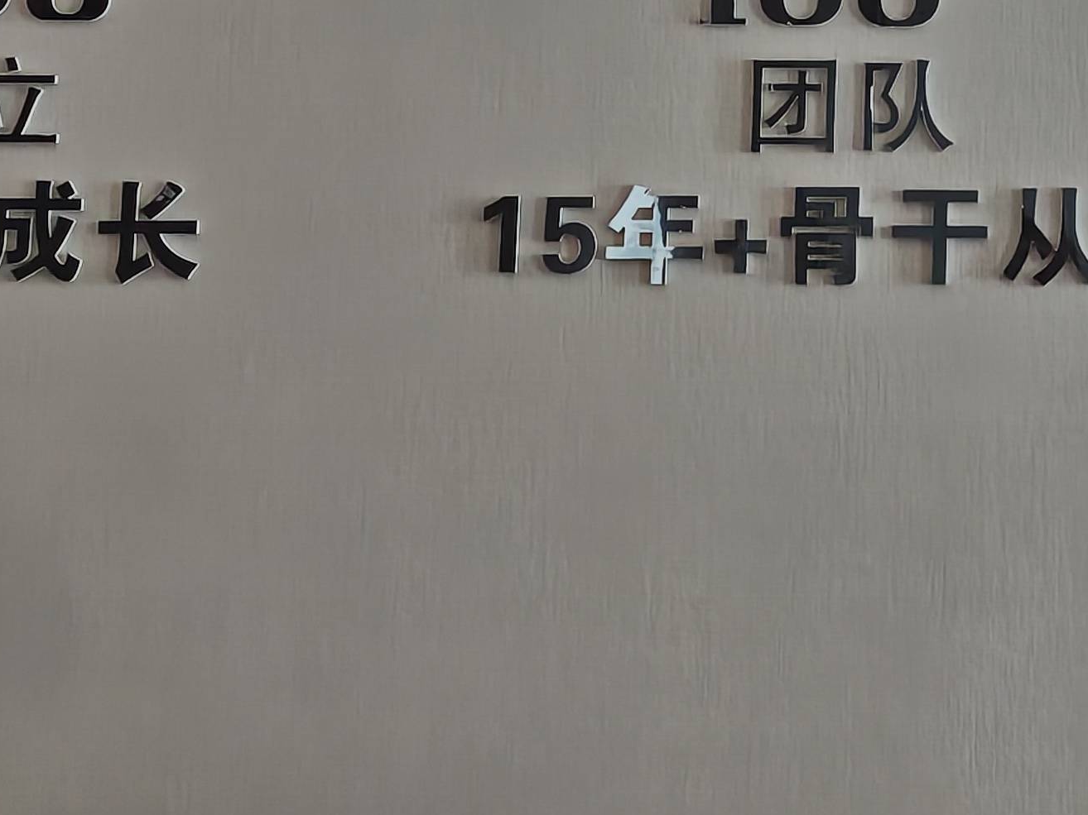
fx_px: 3331
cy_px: -332
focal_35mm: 106
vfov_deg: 13.3
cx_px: 1168
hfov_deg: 17.9
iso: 50
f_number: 1.62
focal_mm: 6.55
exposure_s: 1/142
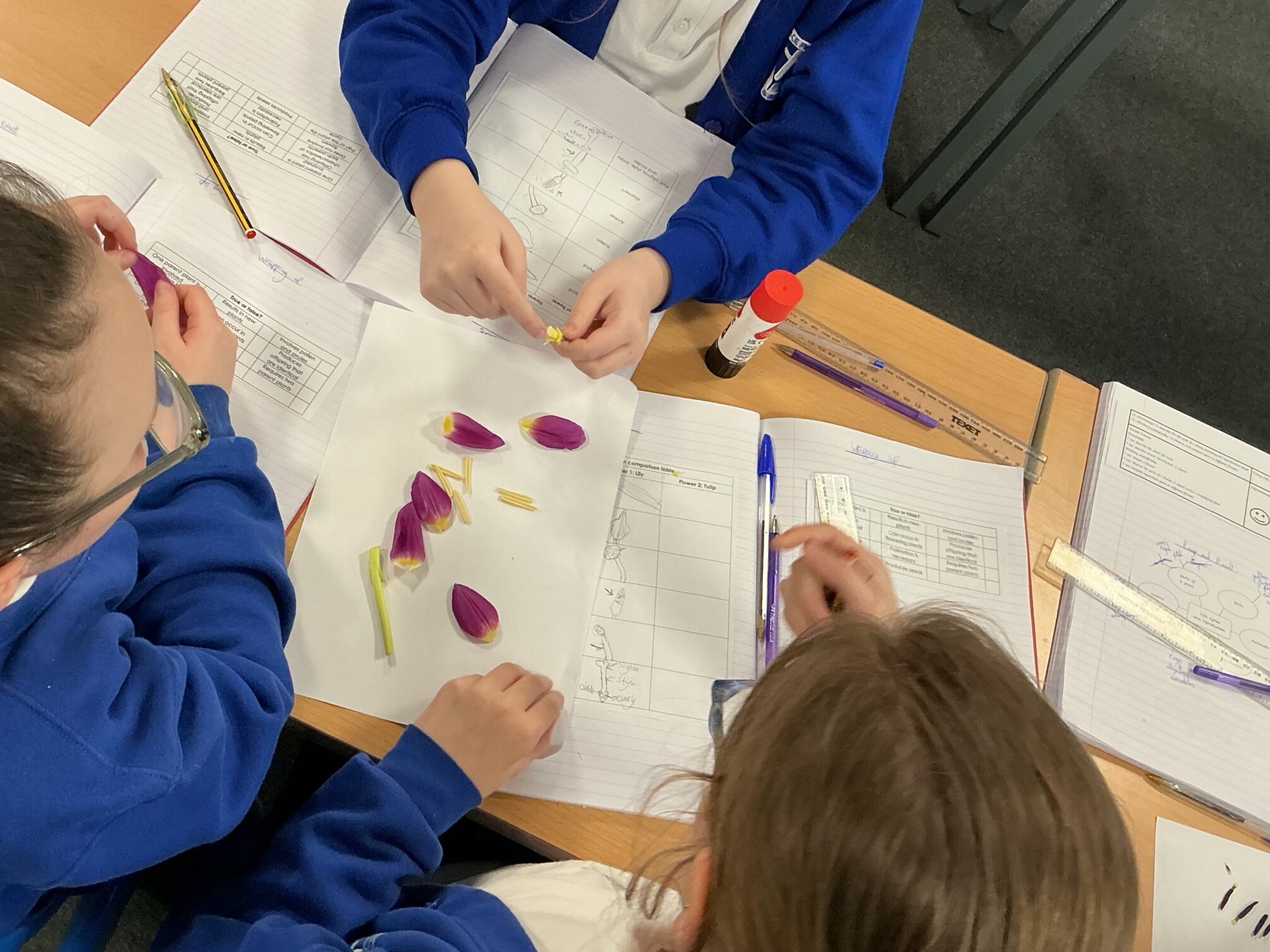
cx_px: 501
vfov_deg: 38.7
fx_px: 1358
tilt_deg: -62.0
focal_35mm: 37
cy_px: 442
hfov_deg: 49.8
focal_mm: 3
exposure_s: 1/60
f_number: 1.8
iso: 80
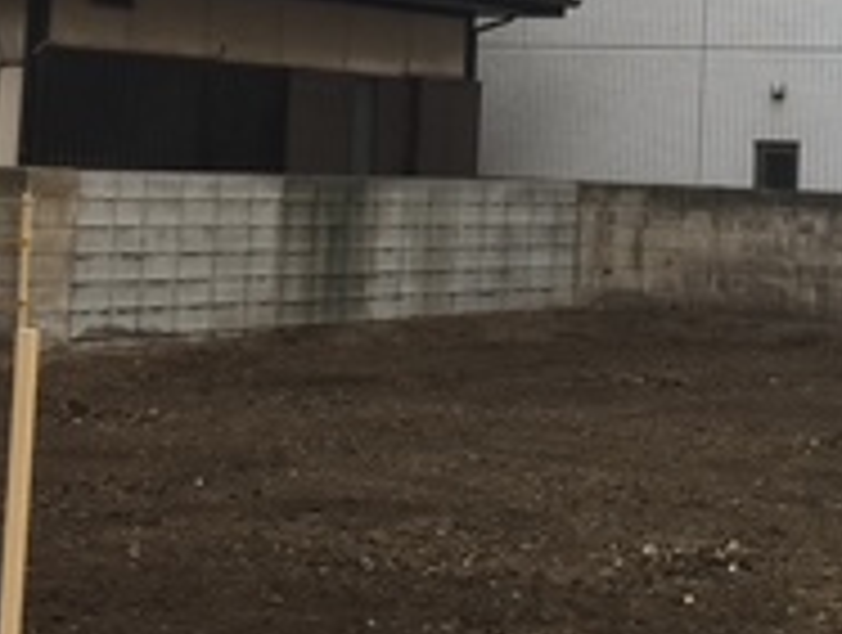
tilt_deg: +3.6
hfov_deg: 19.3
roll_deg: -2.4
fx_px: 2413
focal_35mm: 99
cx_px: 824
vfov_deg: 14.8
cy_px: 22
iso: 32
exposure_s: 1/297
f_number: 2.2
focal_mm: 4.15
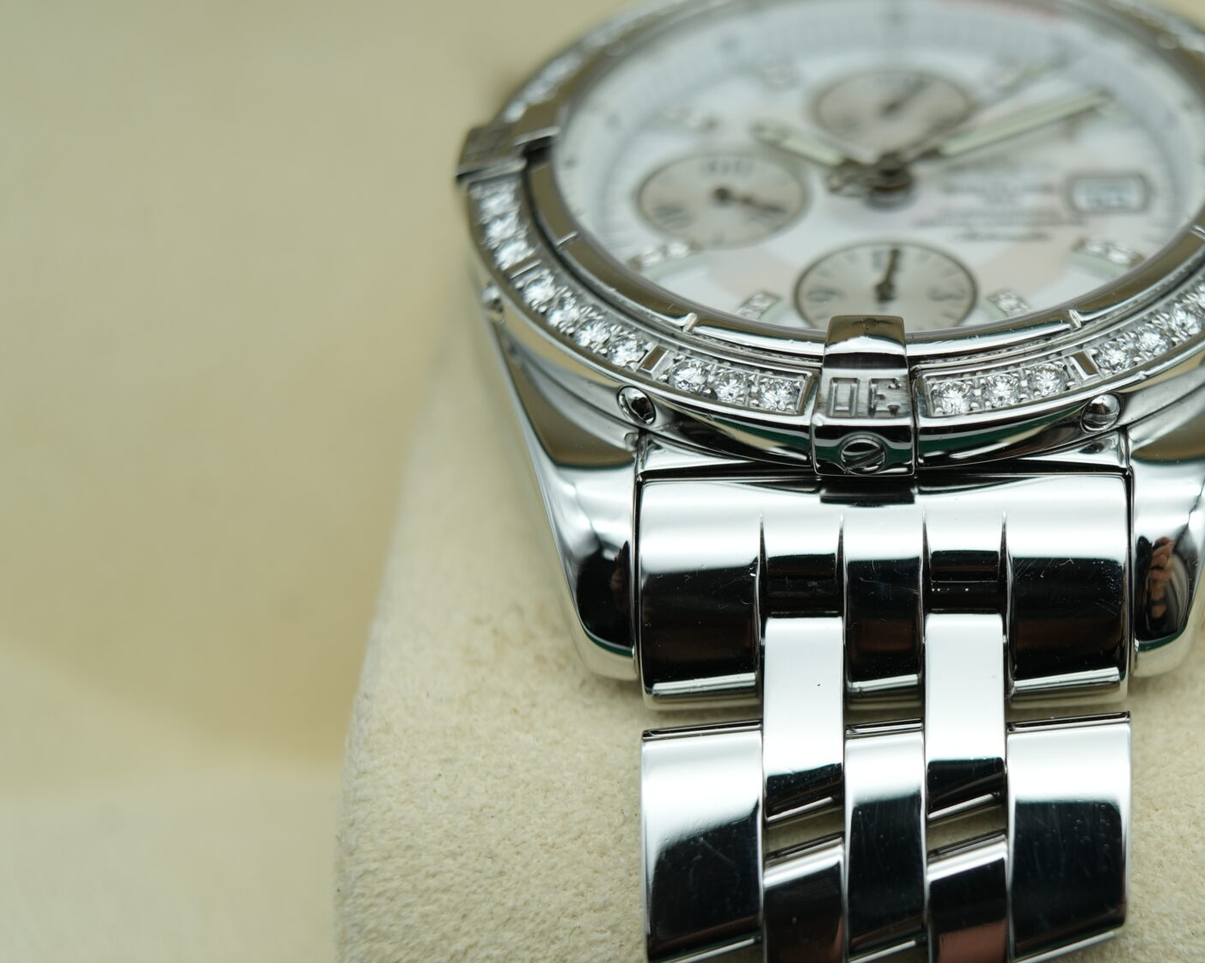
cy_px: 611
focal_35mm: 60
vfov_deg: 25.3
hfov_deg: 30.9
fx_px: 2139
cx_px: 914
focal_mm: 35
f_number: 5
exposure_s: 1/250
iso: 400
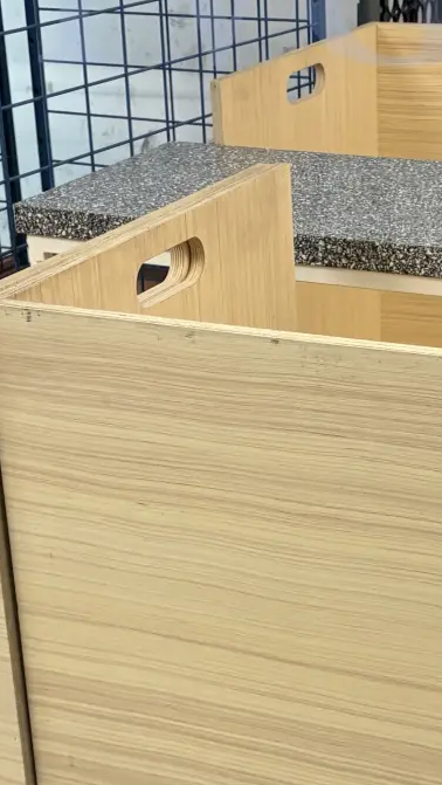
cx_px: 301
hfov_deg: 14.9
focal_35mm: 81
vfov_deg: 25.9
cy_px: 566
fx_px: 1686
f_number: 1.6
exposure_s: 1/50
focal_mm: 5.96
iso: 200
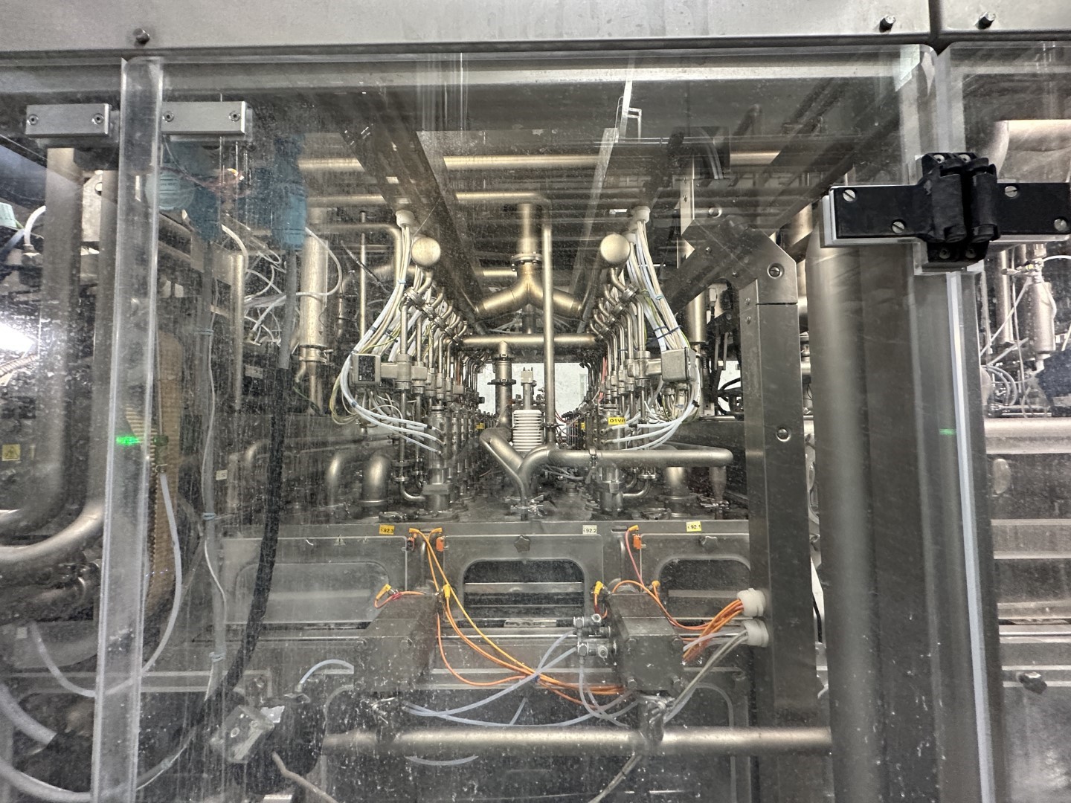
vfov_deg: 85.7
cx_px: 536
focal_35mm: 14
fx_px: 433
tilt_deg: +4.2
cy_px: 402
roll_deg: +0.3
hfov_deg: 102.1
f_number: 2.2
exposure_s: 1/50
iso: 400
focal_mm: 2.22
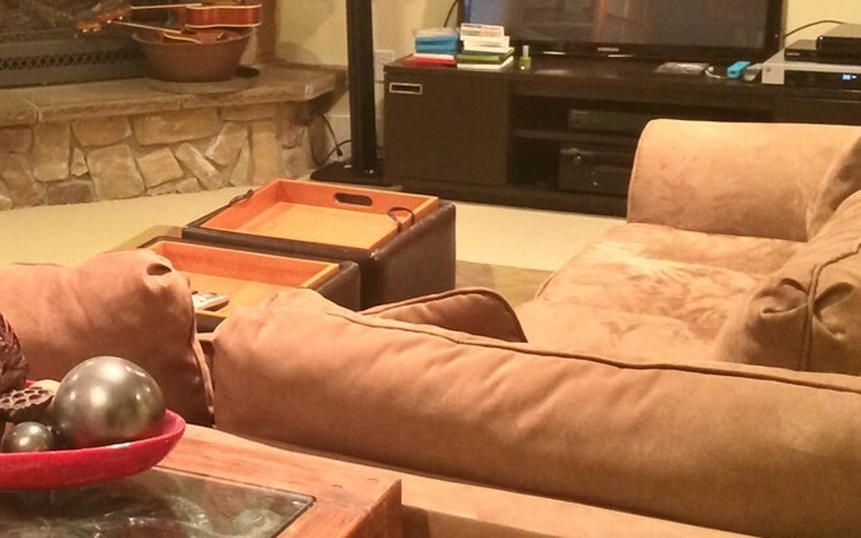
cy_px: 177
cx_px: 4
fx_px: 1831
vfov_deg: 16.7
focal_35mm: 78
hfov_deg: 25.2
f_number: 2.2
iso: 320
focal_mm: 4.12
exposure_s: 1/17
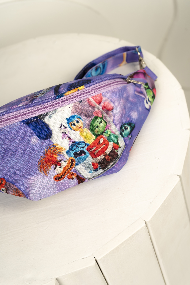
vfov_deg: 28.8
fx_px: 554
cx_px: 95
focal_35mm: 70
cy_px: 142
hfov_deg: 19.5
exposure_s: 1/125
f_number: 7.1
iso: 64
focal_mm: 70
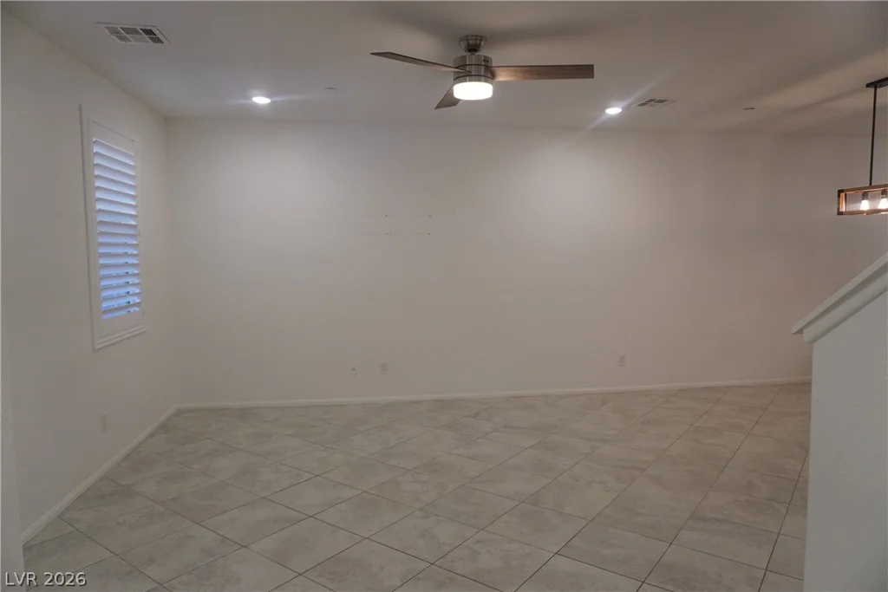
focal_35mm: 24
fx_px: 592
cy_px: 296
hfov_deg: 73.7
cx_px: 444
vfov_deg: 53.1
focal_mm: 16
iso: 1000
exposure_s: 1/160
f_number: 4
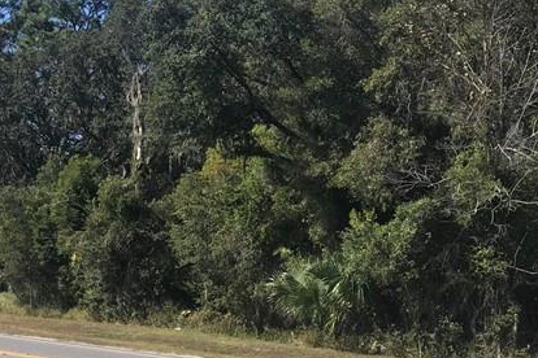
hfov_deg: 28.1
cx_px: 266
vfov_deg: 18.9
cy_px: 200
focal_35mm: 72
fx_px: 1076
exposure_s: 1/1742
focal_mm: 3.99
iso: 20
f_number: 1.8
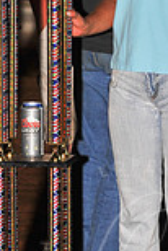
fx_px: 2451
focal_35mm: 351
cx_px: 135
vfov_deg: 5.9
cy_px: 52
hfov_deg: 3.9
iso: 500
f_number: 7.1
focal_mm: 120
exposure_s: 1/320
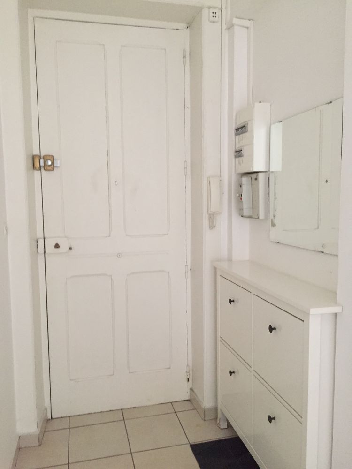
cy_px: 234
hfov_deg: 48.2
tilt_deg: -7.6
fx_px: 393
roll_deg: +0.9
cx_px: 176
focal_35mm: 29
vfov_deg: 61.7
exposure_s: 1/17
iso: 250
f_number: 2.2
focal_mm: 4.15
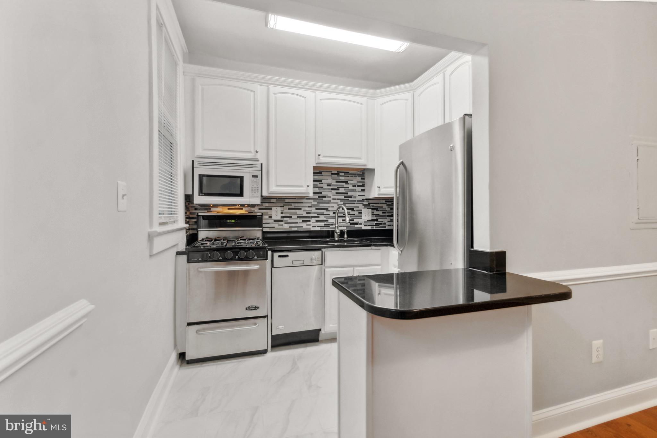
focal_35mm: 15
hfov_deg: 100.4
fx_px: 274
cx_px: 328
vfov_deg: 77.3
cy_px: 219
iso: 200
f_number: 10
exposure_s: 1/2.5
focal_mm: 10
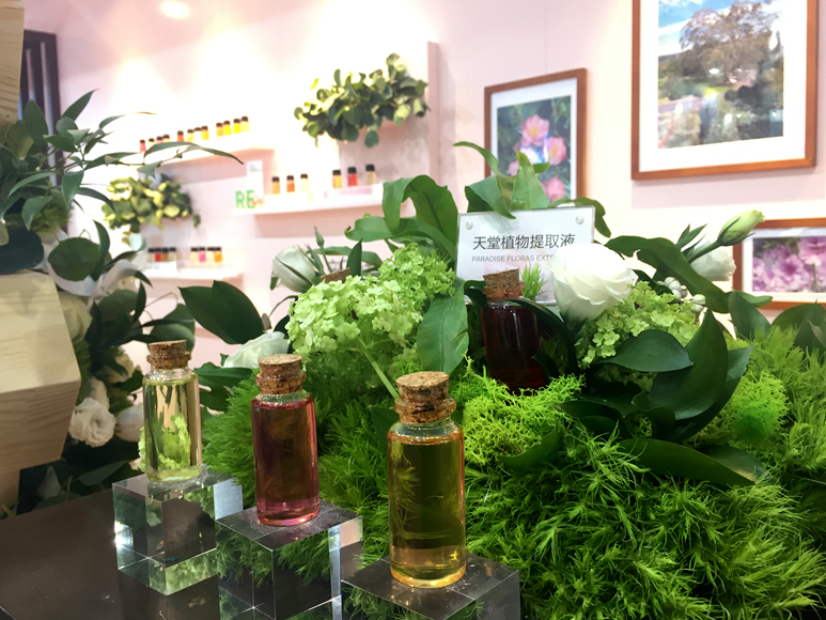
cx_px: 401
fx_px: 716
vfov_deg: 46.8
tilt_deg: -4.9
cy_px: 304
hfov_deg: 59.9
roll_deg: -0.2
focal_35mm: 30
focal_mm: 4.15
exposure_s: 1/33
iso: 80
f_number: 2.2
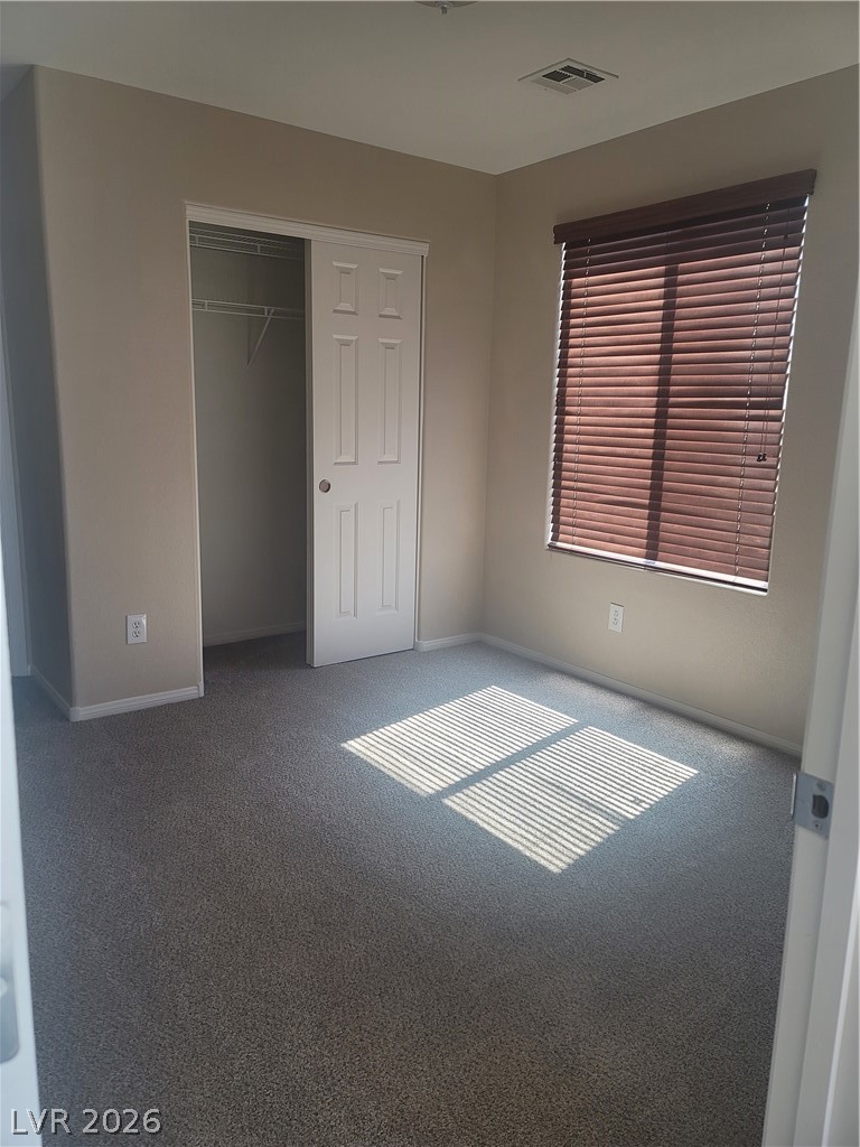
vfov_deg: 69.4
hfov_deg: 54.9
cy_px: 574
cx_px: 430
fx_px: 828
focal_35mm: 25
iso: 80
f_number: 1.8
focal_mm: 7
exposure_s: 1/120
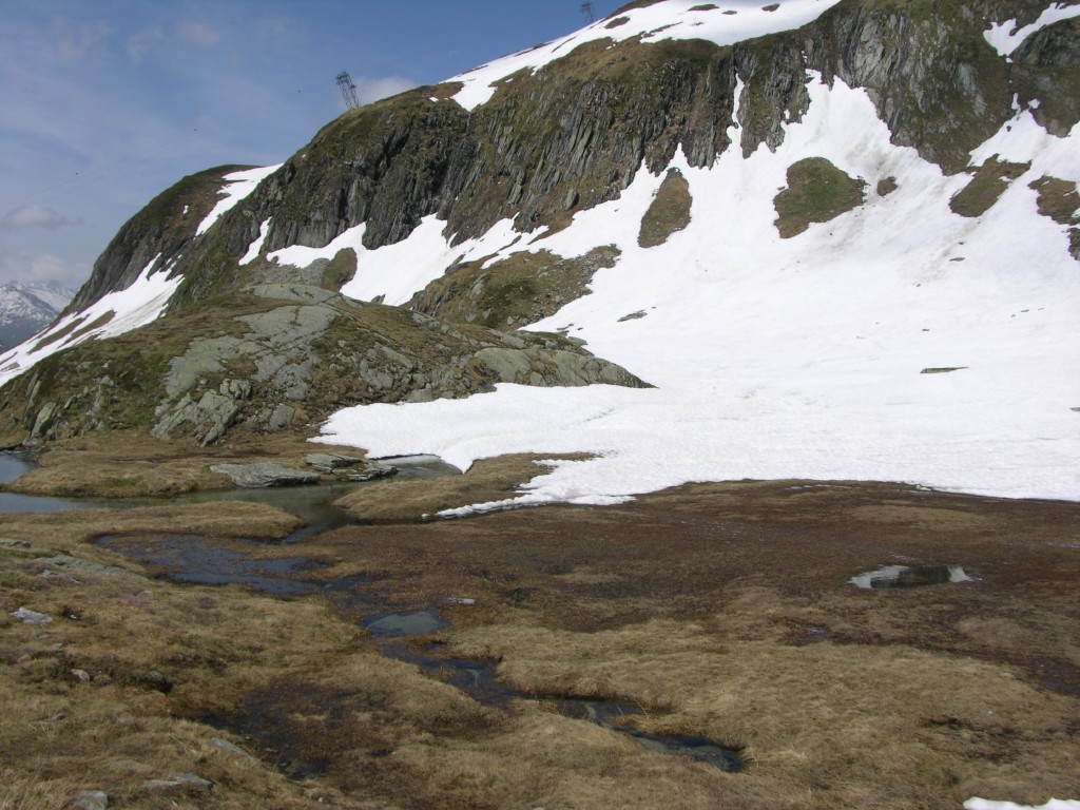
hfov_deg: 52.6
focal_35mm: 35
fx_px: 1092
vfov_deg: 40.7
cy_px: 405
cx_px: 540
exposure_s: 1/379
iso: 50
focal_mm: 8.9
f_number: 7.1
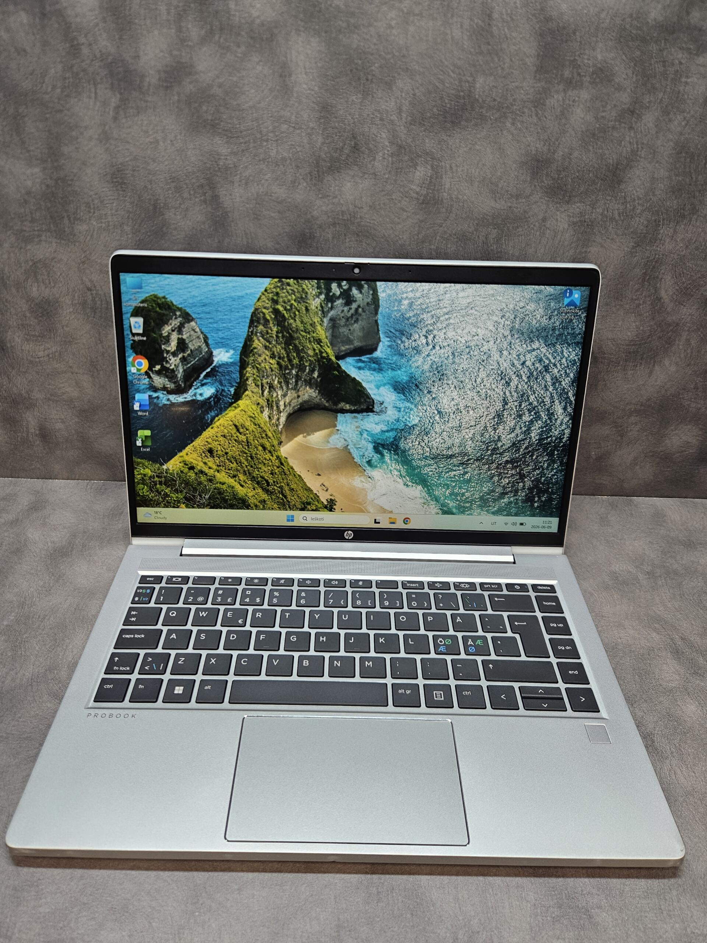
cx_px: 354
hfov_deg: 58.9
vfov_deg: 73.9
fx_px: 626
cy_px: 472
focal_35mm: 23
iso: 160
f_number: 1.8
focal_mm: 5.4
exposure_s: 1/180
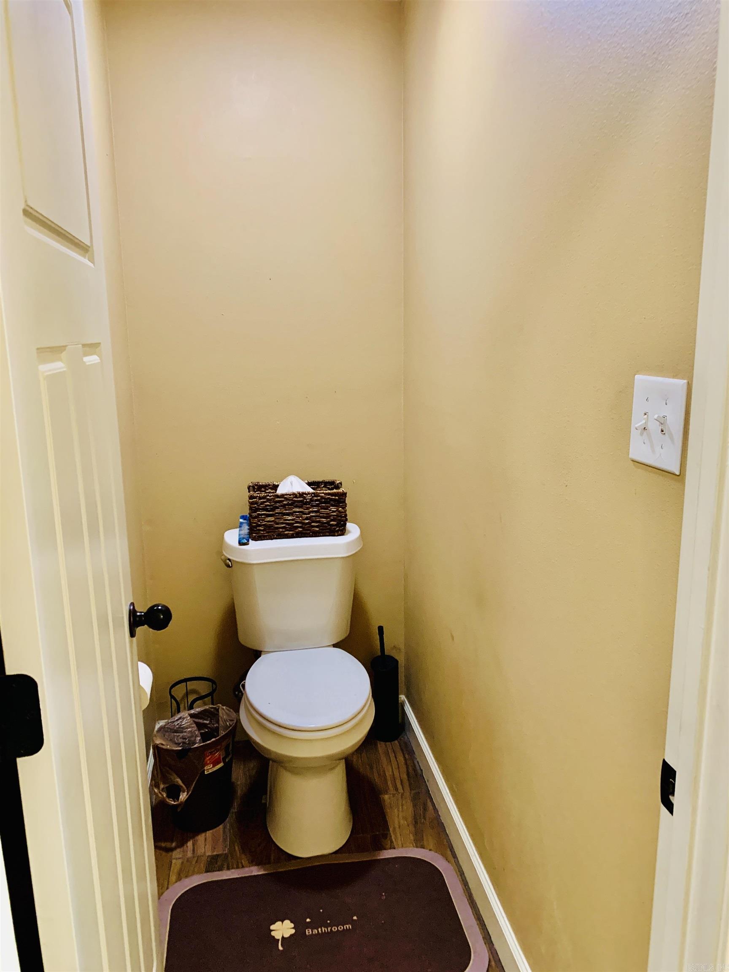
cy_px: 486
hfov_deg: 53.1
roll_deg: +0.7
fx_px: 730
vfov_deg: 67.3
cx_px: 364
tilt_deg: -10.9
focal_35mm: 26
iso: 320
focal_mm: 4.25
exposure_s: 1/30
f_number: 1.8
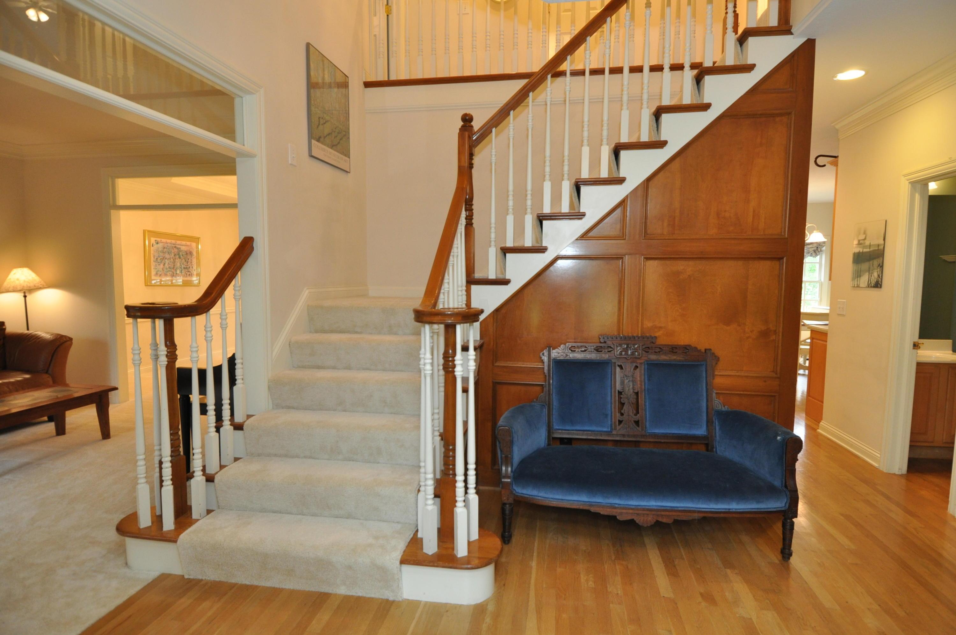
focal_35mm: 18
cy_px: 318
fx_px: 477
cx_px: 478
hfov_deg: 90.1
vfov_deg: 67.2
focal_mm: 12
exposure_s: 1/40
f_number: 5
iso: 800
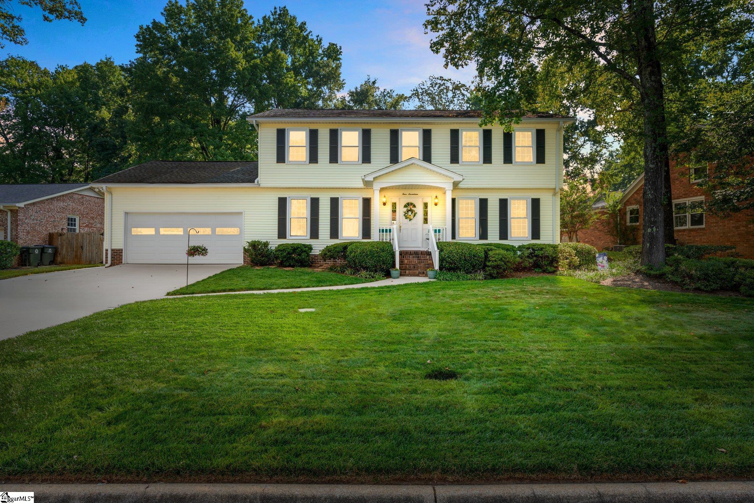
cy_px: 252
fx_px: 419
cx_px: 377
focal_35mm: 20
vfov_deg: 61.9
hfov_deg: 84.0
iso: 250
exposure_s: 1/60
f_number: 8
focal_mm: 20
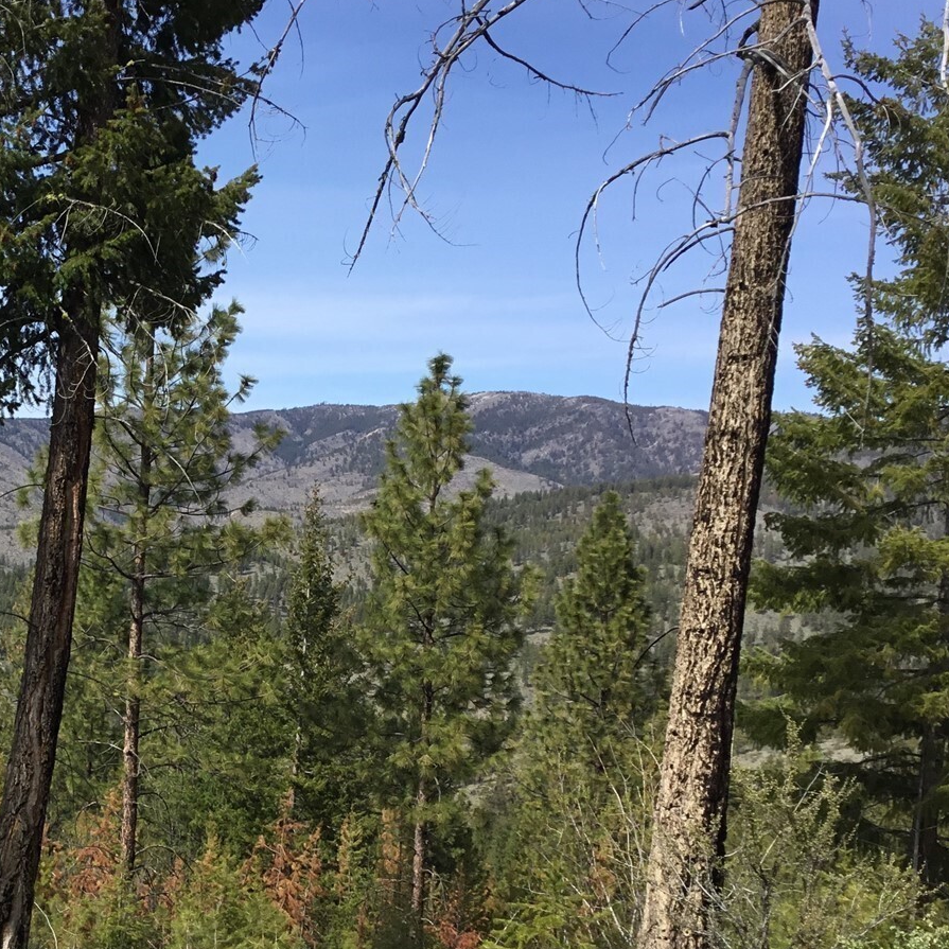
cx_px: 147
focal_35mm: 49
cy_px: 623
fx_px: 1520
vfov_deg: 34.4
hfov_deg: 33.3
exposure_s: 1/1199
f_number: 2.4
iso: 25
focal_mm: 3.3
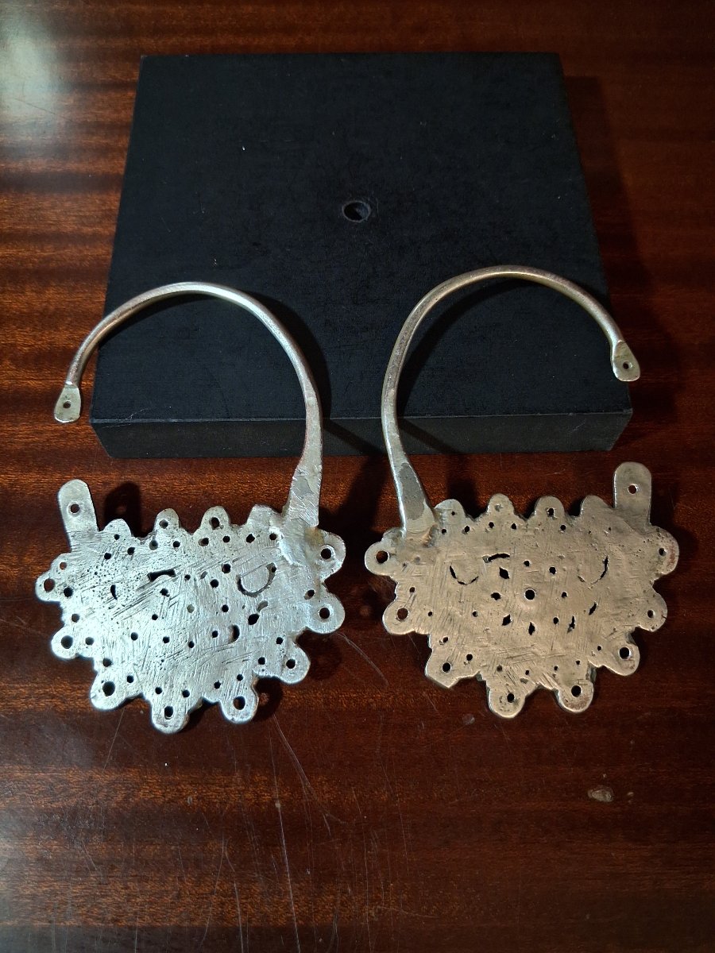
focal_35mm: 27
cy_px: 476
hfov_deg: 51.4
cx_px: 358
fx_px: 744
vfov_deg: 65.3
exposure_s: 1/50
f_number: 1.8
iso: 320
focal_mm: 4
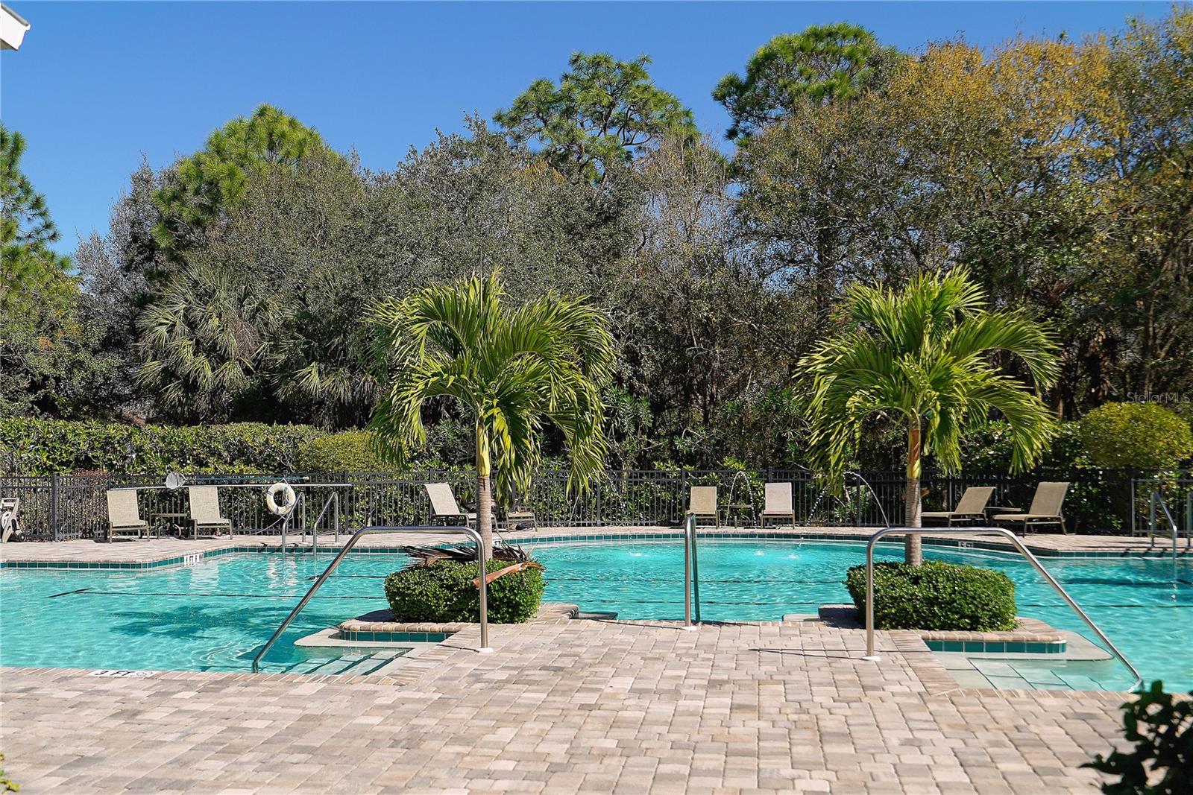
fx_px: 1160
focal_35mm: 35
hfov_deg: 54.4
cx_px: 596
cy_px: 398
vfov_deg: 37.9
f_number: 8
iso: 100
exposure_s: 1/320
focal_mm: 35
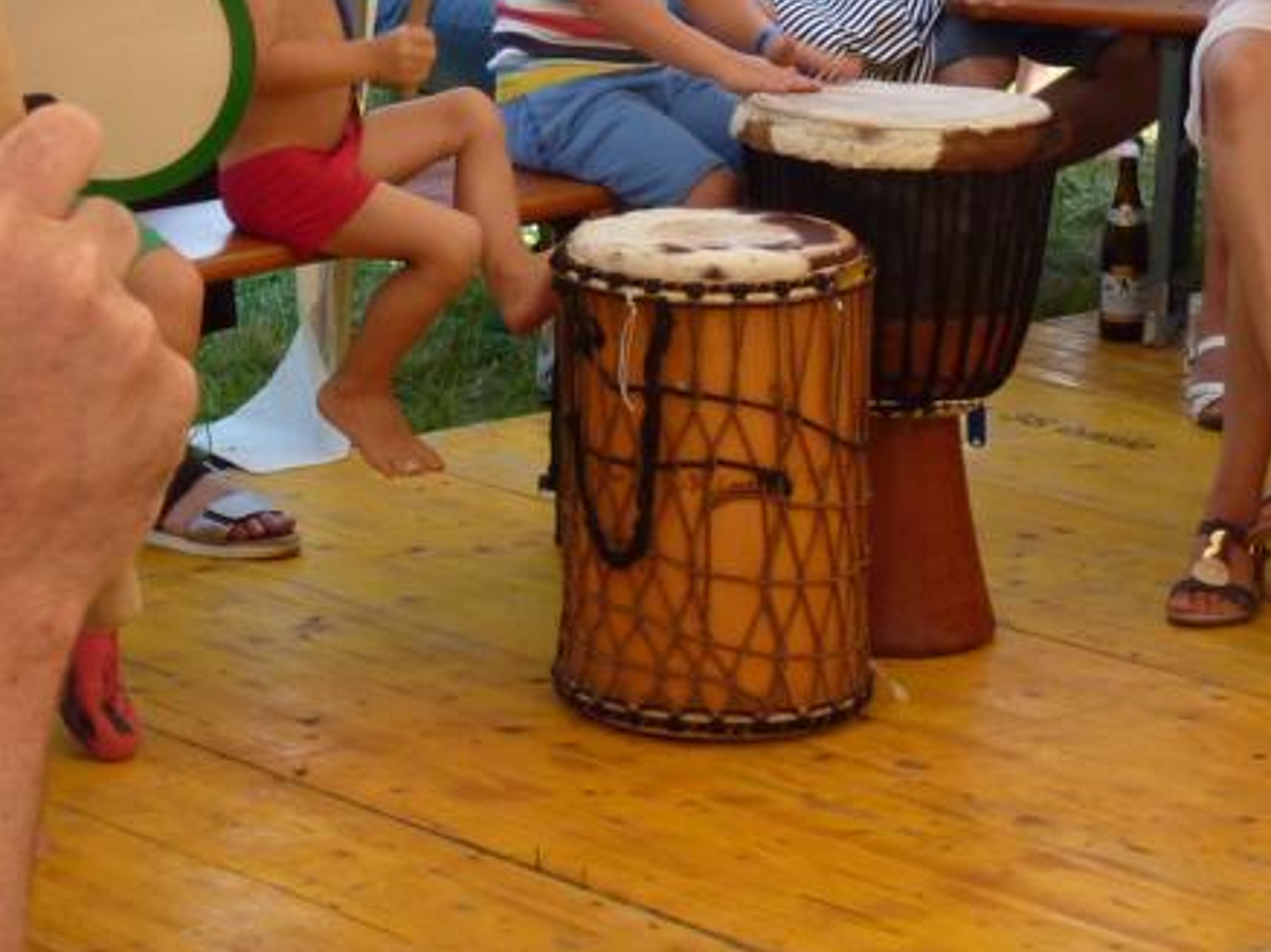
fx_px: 5064
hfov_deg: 13.9
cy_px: -46
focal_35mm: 138
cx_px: -192
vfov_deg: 10.6
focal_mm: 9.7
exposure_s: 1/250
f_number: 3.9
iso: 160
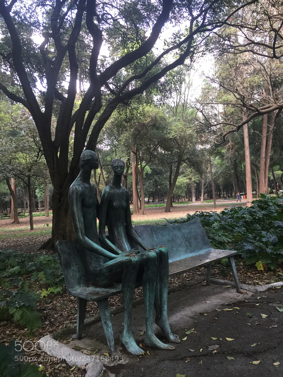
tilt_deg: +1.6
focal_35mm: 29
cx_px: 142
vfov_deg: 61.7
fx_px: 316
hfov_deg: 48.2
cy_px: 188
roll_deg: +4.6
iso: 40
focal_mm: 4.15
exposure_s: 1/40
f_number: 2.2
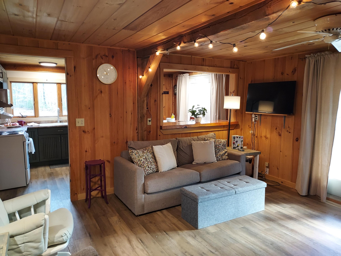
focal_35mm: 24
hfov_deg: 71.6
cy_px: 128
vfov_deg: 56.8
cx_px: 170
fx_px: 236
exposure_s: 1/60
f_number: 1.8
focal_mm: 4.6
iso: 400
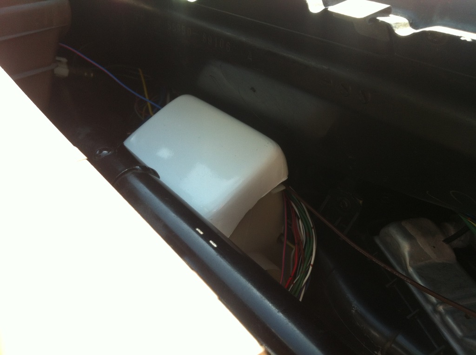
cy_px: 178
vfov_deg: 40.6
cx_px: 238
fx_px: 481
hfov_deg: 52.7
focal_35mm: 35
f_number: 2.8
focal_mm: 3.85
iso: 80
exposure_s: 1/124
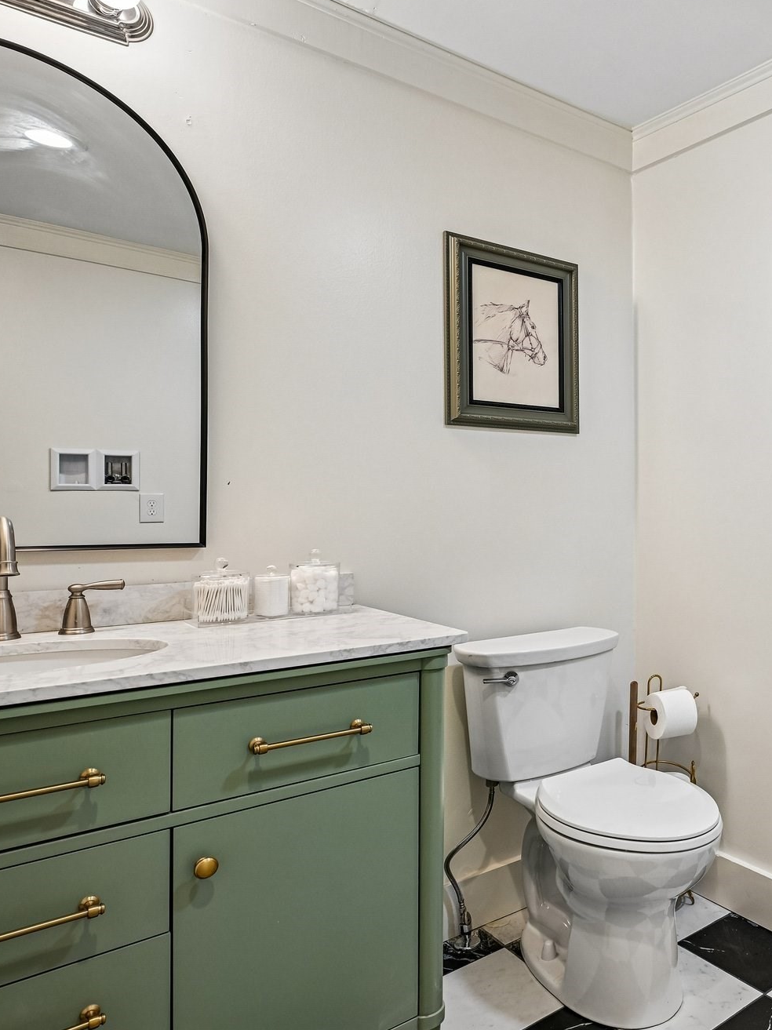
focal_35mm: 27
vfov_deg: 65.3
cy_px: 499
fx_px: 803
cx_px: 769
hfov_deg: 44.0
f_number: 8
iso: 400
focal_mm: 18
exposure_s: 1/20
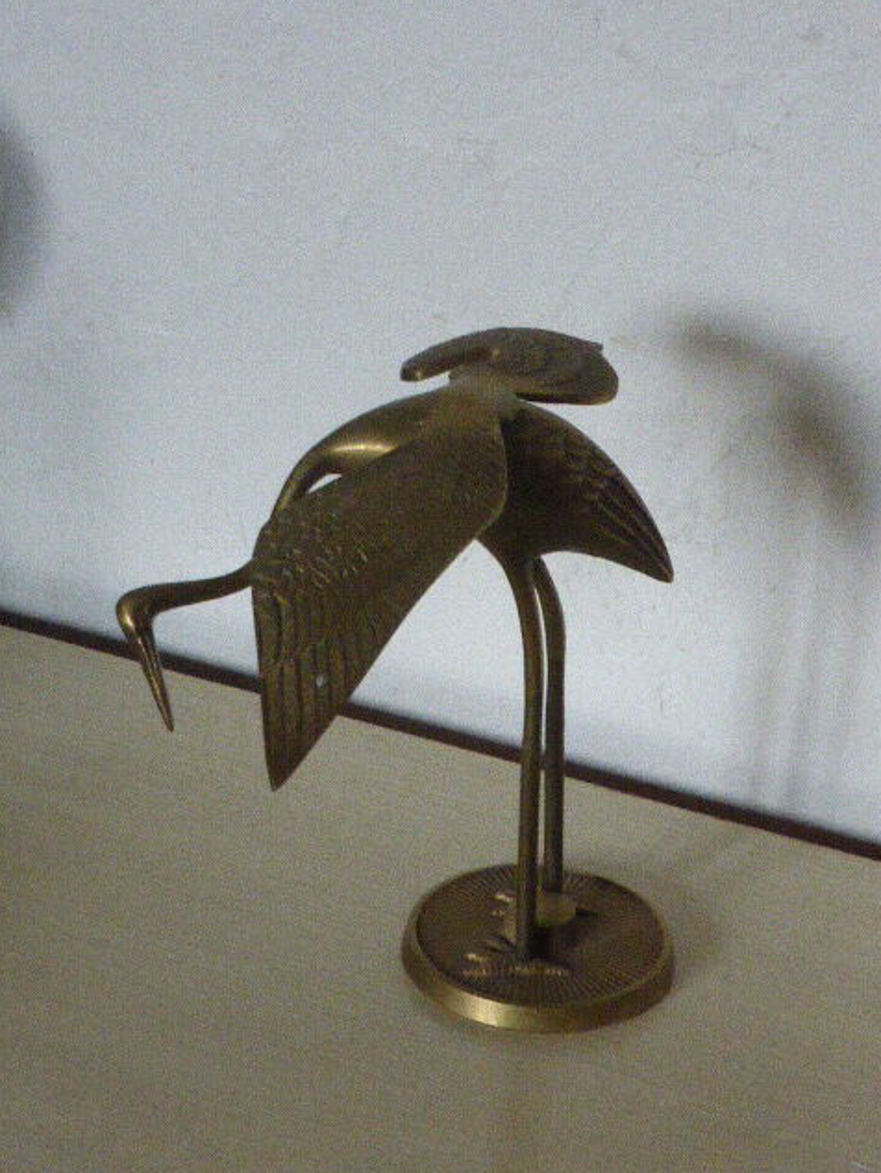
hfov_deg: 13.2
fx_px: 3798
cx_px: 442
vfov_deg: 17.6
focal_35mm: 112
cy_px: 585
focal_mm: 18.2
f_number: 5.3
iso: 1600
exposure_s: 1/160
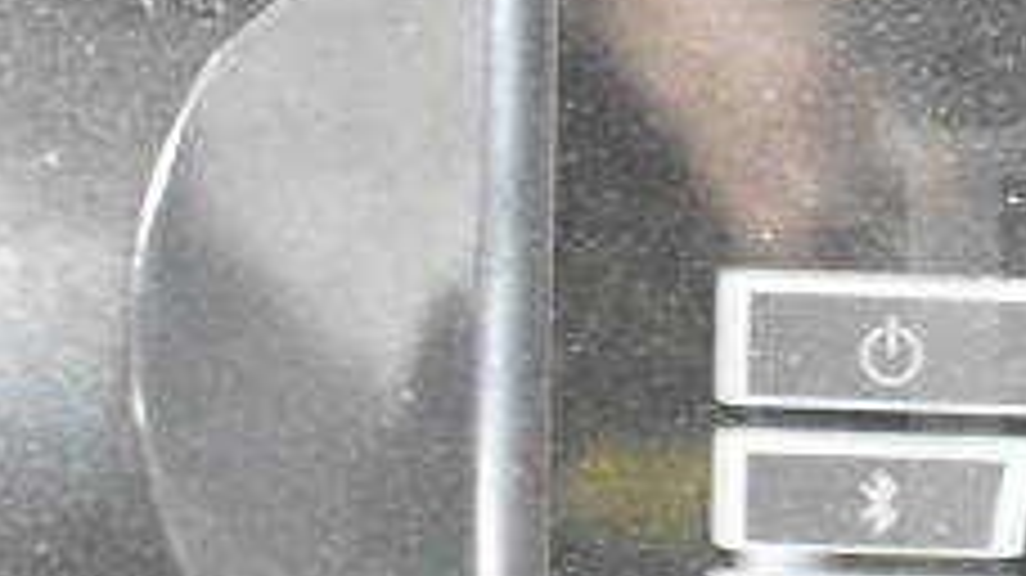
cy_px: 484
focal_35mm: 143
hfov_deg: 14.5
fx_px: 3889
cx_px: 1292
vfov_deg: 8.5
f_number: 4.5
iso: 20000
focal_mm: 34
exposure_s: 1/50
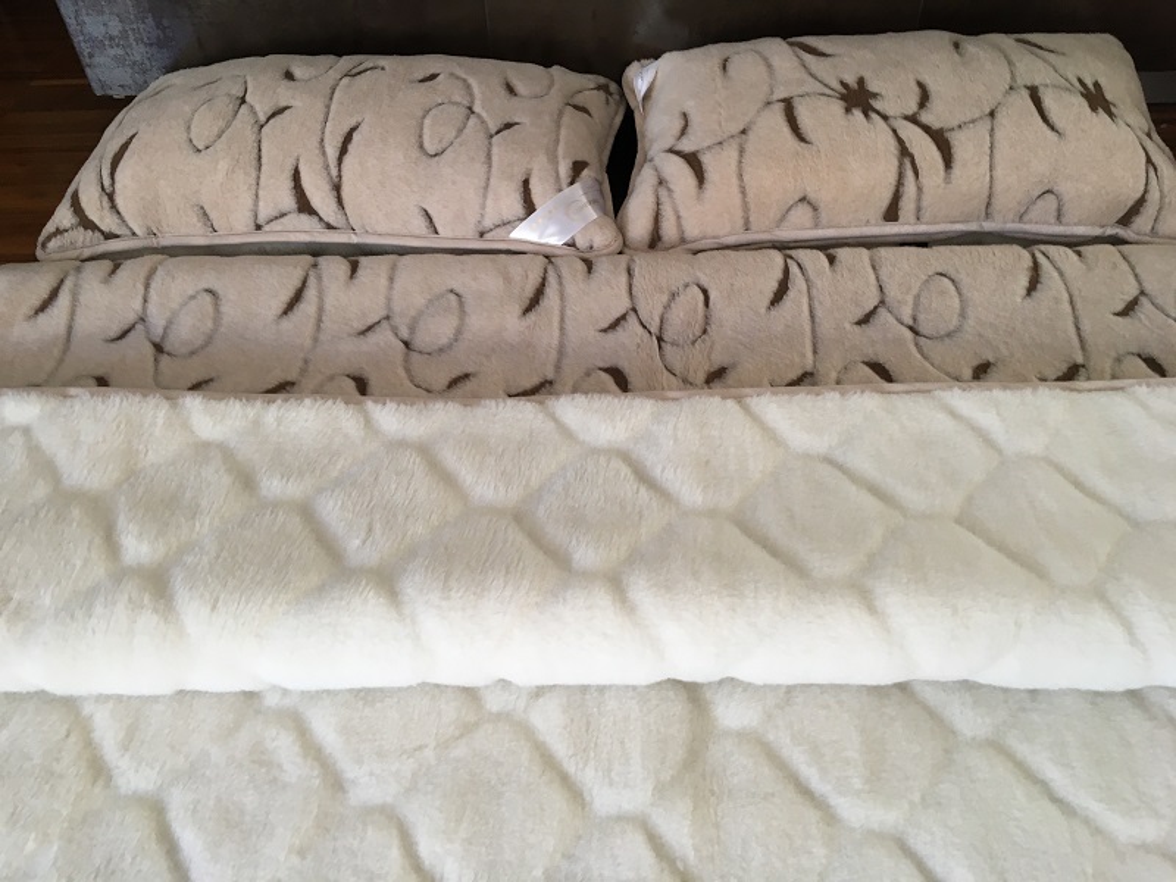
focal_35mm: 29
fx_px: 985
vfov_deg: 48.2
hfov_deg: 61.7
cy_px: 441
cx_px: 588
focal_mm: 4.15
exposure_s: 1/33
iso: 80
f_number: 2.2
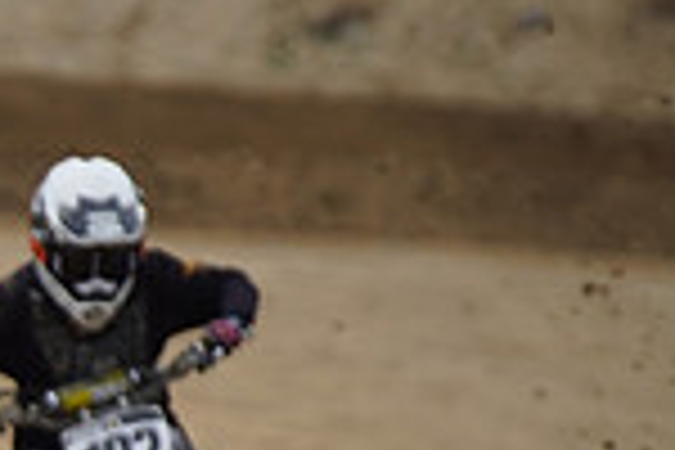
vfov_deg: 1.8
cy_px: 506
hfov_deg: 2.7
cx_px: -590
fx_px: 14530
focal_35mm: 775
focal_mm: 200
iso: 320
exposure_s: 1/1000
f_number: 4
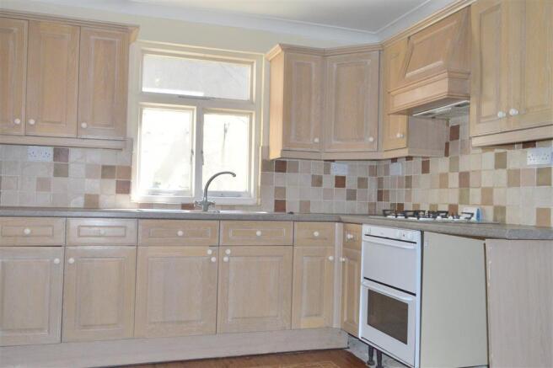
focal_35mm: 27
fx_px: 415
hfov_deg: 67.4
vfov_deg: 47.9
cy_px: 184
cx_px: 276
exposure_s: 1/200
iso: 1600
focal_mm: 18
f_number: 6.3
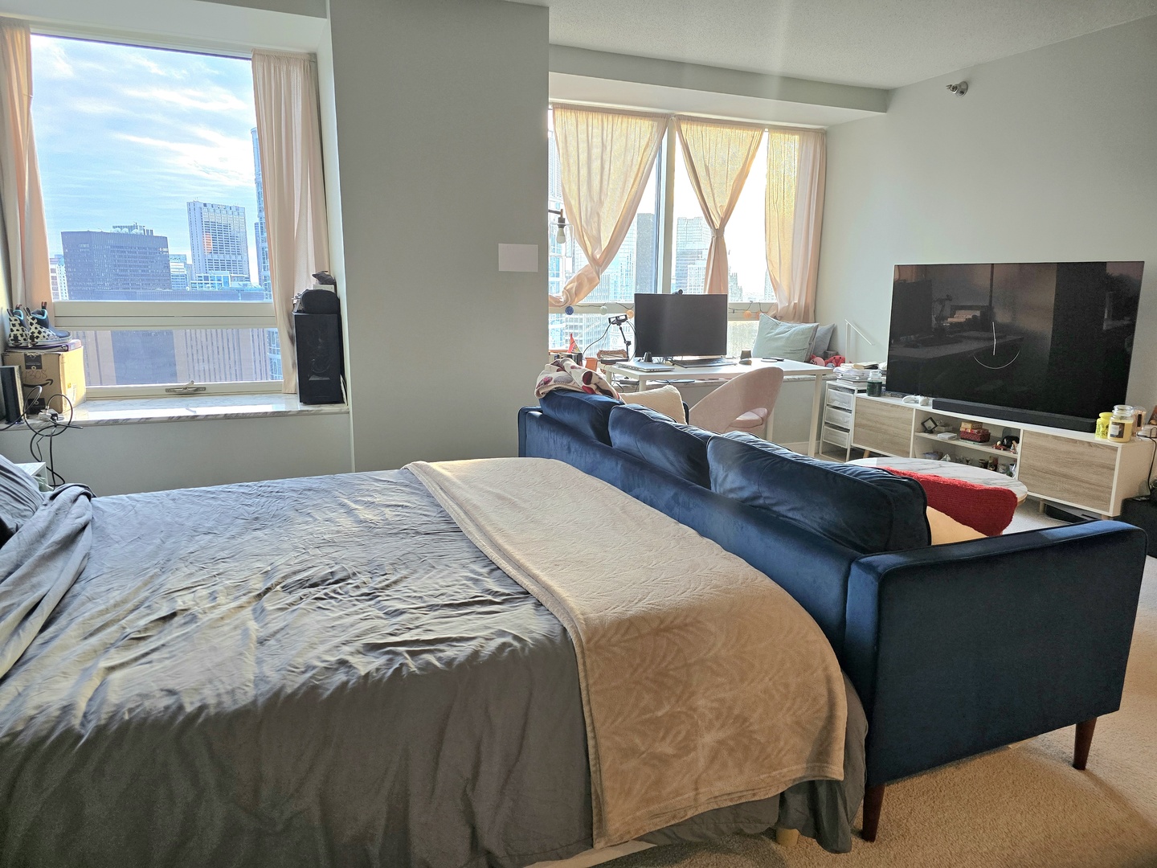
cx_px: 578
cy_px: 434
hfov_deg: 73.9
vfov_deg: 58.9
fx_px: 769
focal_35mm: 23
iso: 160
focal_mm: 6.3
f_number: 1.7
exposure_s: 1/120
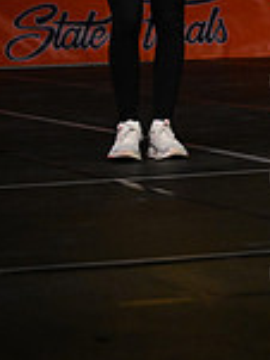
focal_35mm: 307
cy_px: -63
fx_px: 3197
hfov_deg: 4.7
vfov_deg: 6.4
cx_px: 616
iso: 6400
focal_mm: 83
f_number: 4
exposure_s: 1/1000
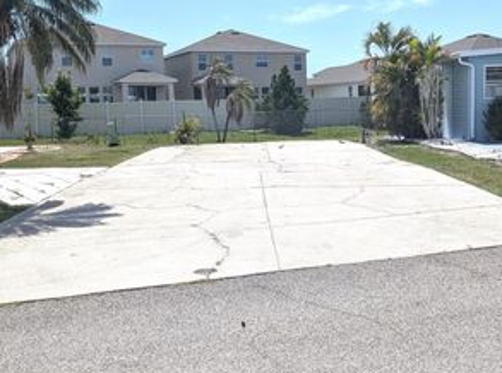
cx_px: 233
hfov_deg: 45.9
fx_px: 593
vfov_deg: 34.5
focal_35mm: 41
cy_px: 112
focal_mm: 6.9
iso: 24
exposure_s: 1/1572
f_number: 1.68
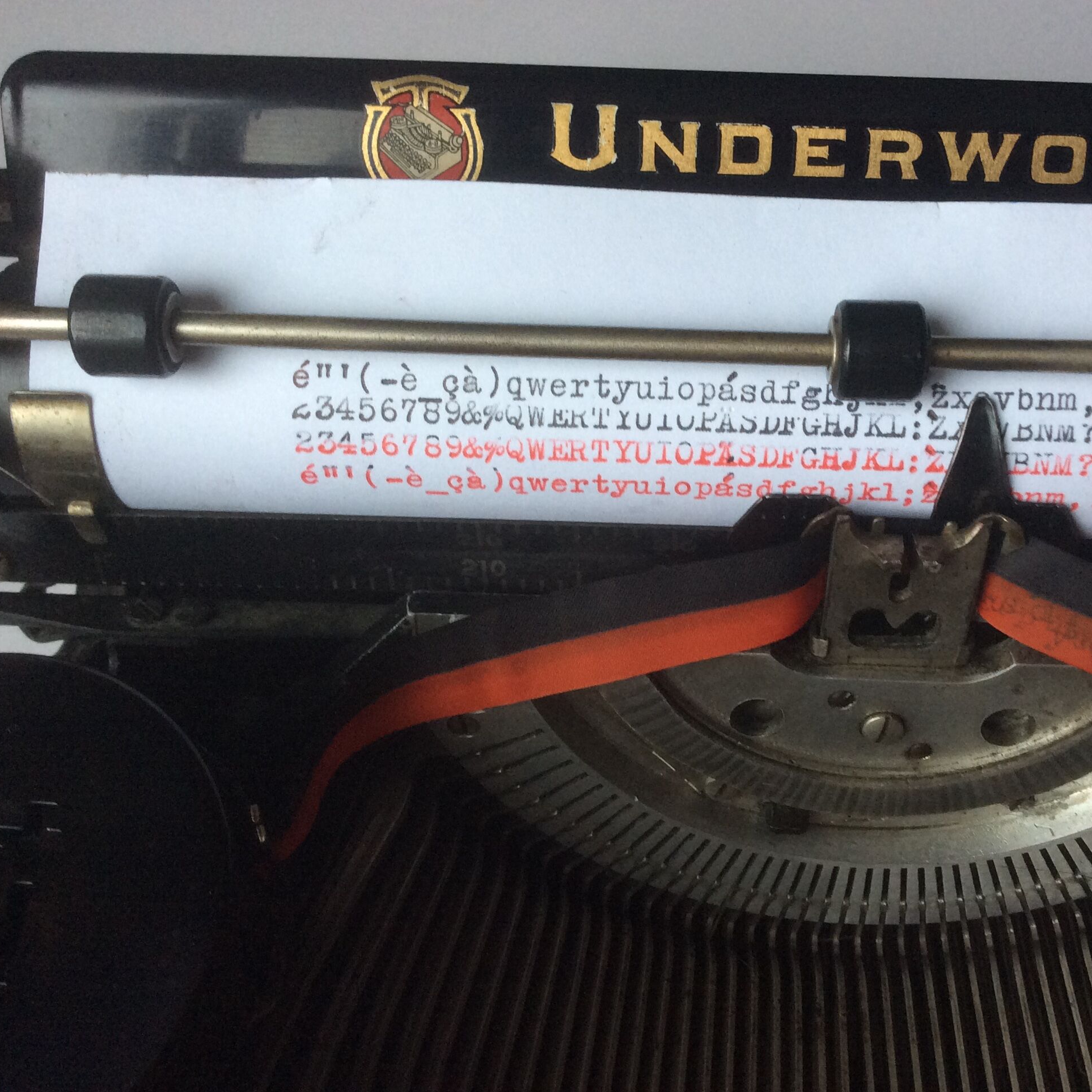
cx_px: 666
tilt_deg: -64.9
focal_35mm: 38
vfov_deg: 43.9
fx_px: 1356
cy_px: 547
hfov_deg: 43.6
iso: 80
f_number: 2.4
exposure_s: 1/25
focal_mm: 3.3
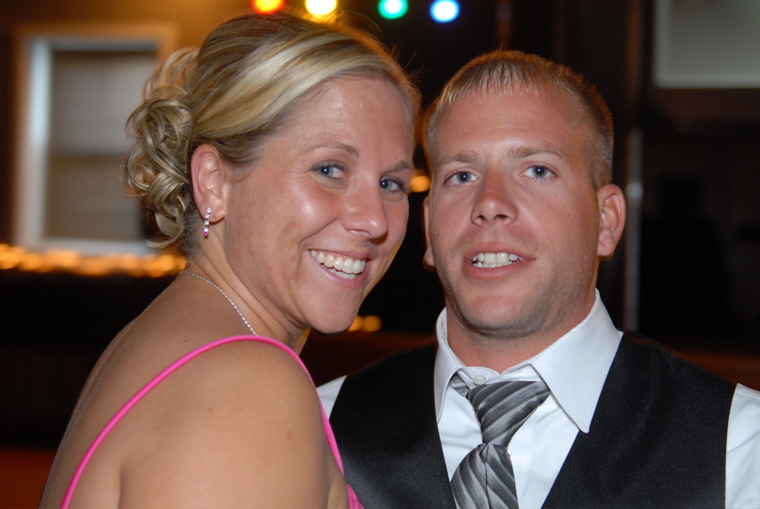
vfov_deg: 23.9
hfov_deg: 35.0
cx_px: 380
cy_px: 254
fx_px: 1205
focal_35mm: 57
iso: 400
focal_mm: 38
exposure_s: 1/20
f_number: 2.8
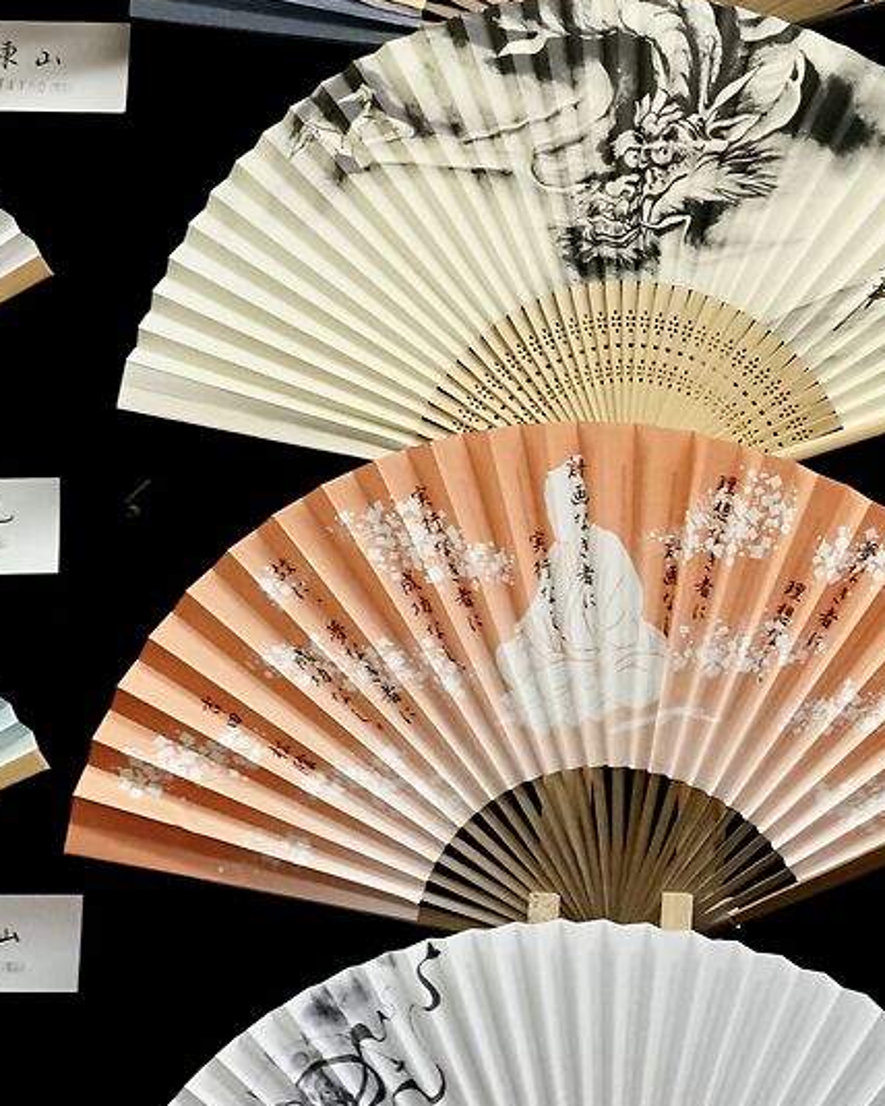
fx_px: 3307
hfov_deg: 13.5
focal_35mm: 101
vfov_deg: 18.7
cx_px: 1640
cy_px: 989
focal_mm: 24
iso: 2000
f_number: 8
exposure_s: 1/40
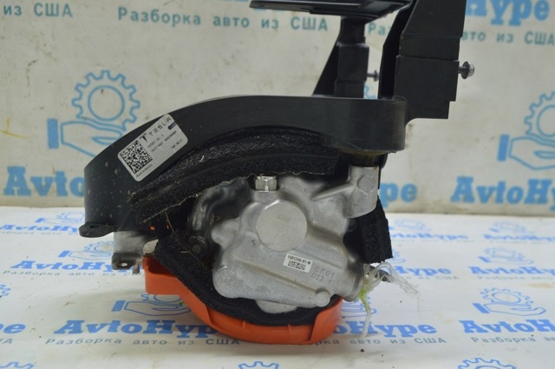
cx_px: 278
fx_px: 508
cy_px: 184
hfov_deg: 57.3
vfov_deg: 39.9
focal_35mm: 33
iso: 400
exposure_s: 1/20
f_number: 5.6
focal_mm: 22
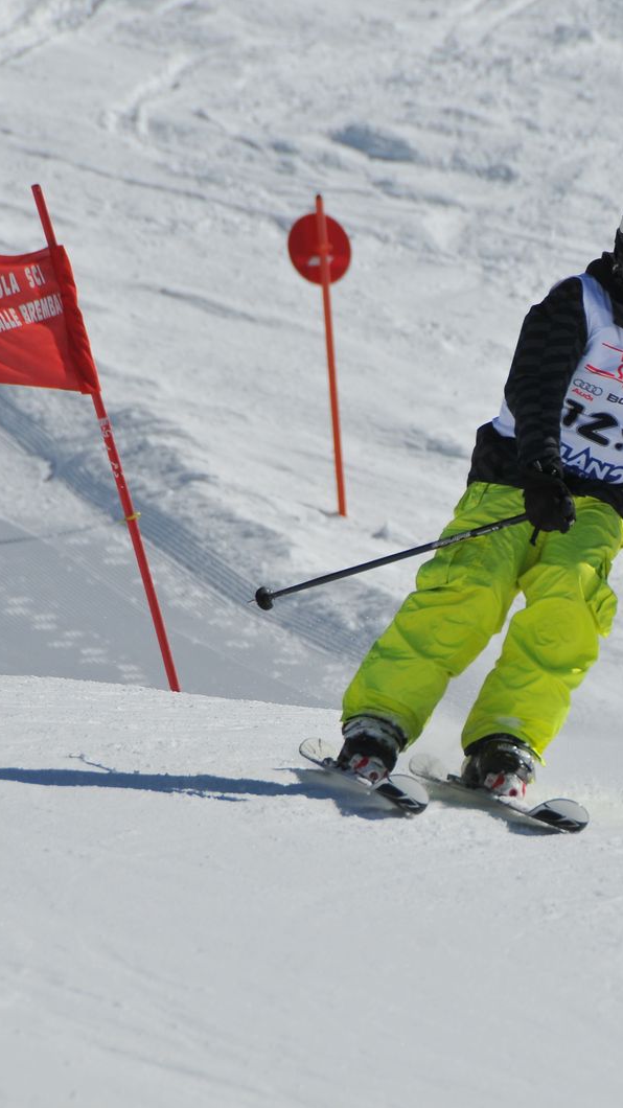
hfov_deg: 2.6
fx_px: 13925
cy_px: 553
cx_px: 676
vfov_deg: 4.6
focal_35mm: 474
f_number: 9
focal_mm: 200
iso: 200
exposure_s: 1/1600
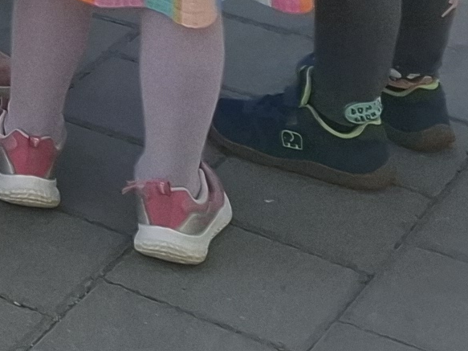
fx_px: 2176
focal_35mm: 161
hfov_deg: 9.8
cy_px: -637
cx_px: -874
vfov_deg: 8.1
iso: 50
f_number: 1.8
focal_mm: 5.54
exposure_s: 1/1359
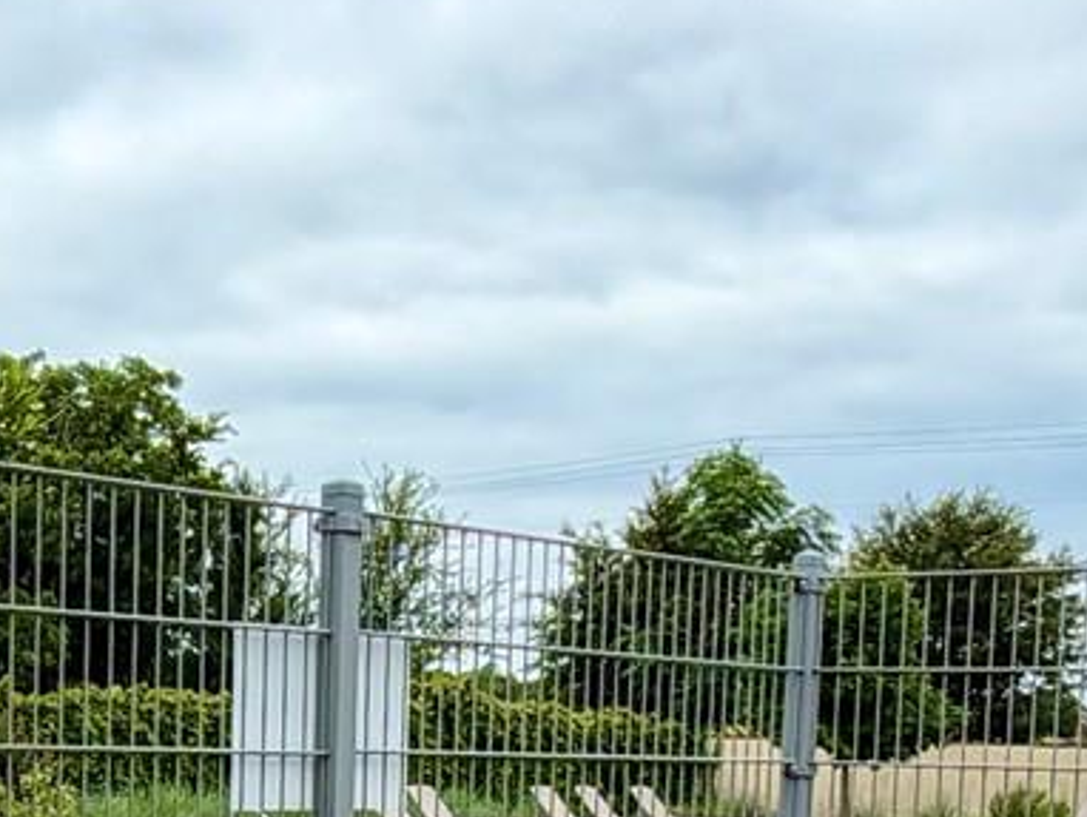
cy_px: 1008
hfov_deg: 25.8
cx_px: 330
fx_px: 2357
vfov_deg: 18.5
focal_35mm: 75
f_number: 2.2
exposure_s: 1/770
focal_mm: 2.22
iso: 25
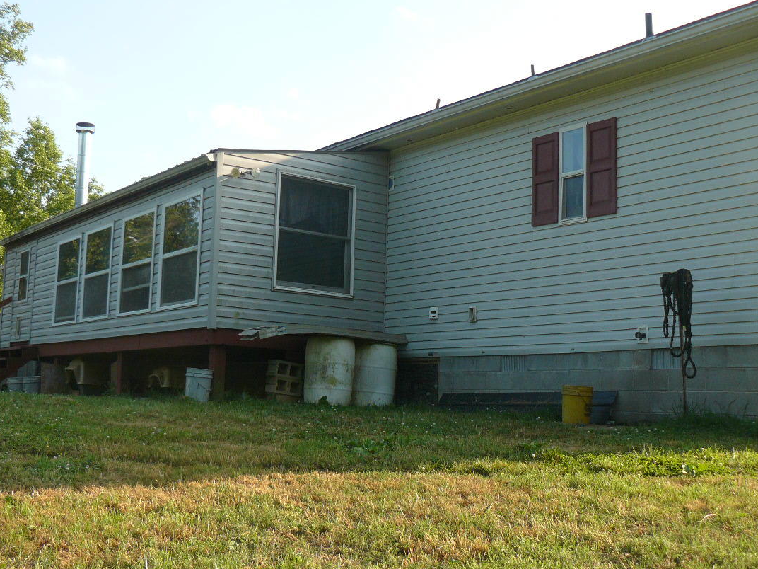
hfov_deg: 43.8
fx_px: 942
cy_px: 292
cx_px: 344
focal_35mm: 43
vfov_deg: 33.6
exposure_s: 1/500
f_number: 2.8
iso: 100
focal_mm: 6
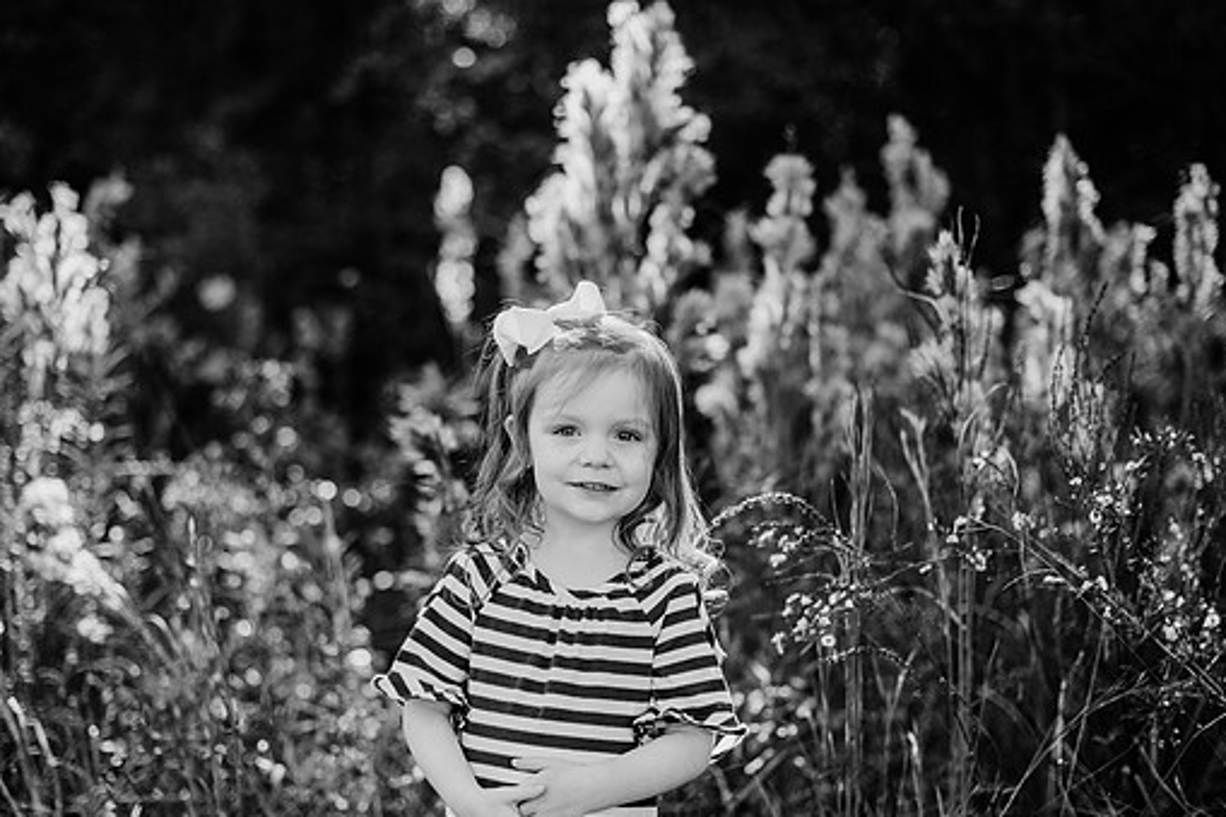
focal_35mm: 57
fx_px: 1940
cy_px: 457
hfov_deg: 35.1
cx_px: 573
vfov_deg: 23.7
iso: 200
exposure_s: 1/1000
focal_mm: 50
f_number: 2
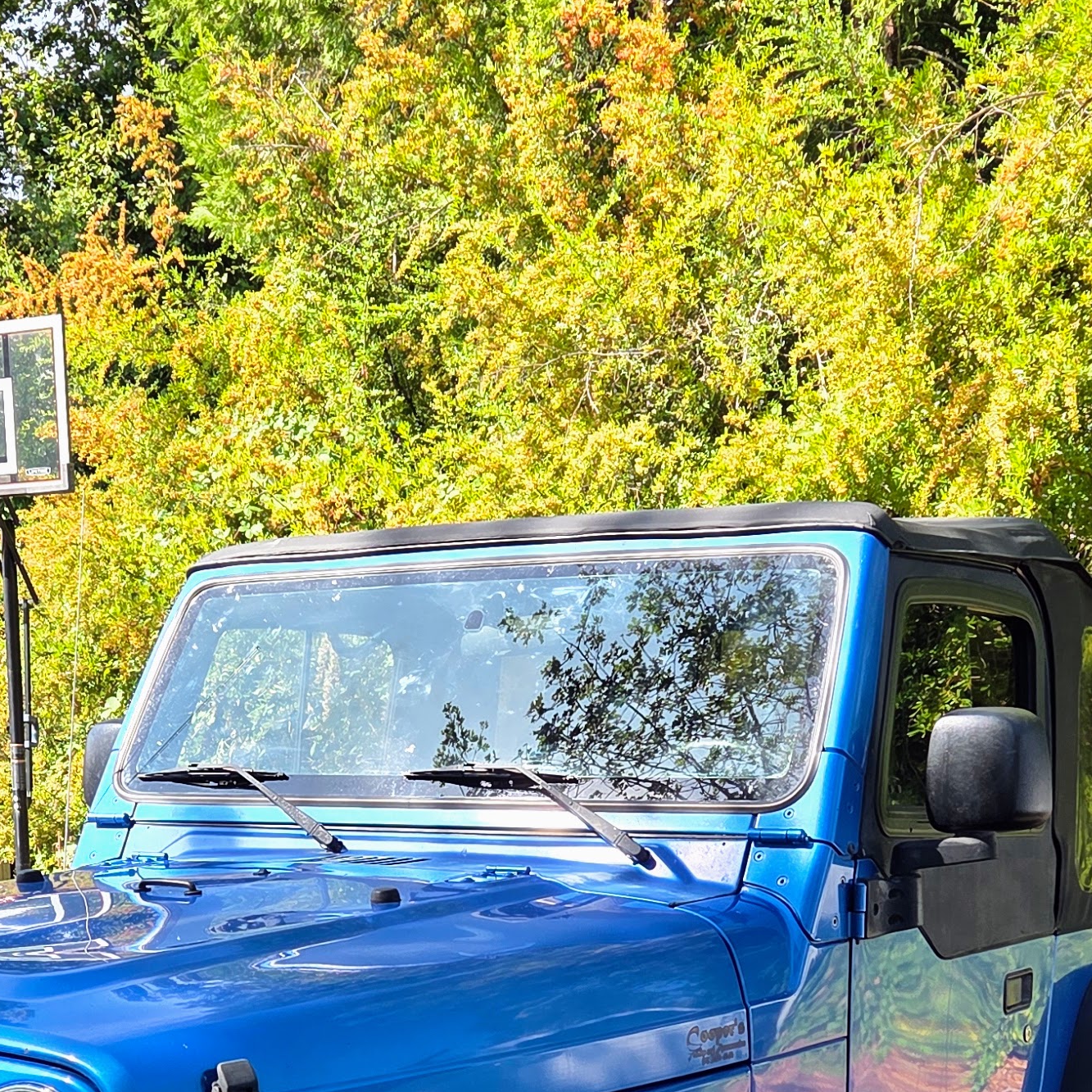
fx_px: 2177
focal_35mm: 61
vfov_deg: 26.6
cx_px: 460
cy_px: 1108
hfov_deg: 28.1
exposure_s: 1/924
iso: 80
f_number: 1.8
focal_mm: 5.4
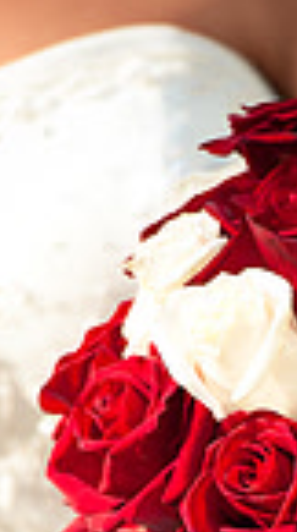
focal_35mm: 651
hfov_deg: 1.9
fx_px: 9162
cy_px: 715
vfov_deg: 3.3
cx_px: 358
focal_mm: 200
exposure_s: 1/800
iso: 200
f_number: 2.8
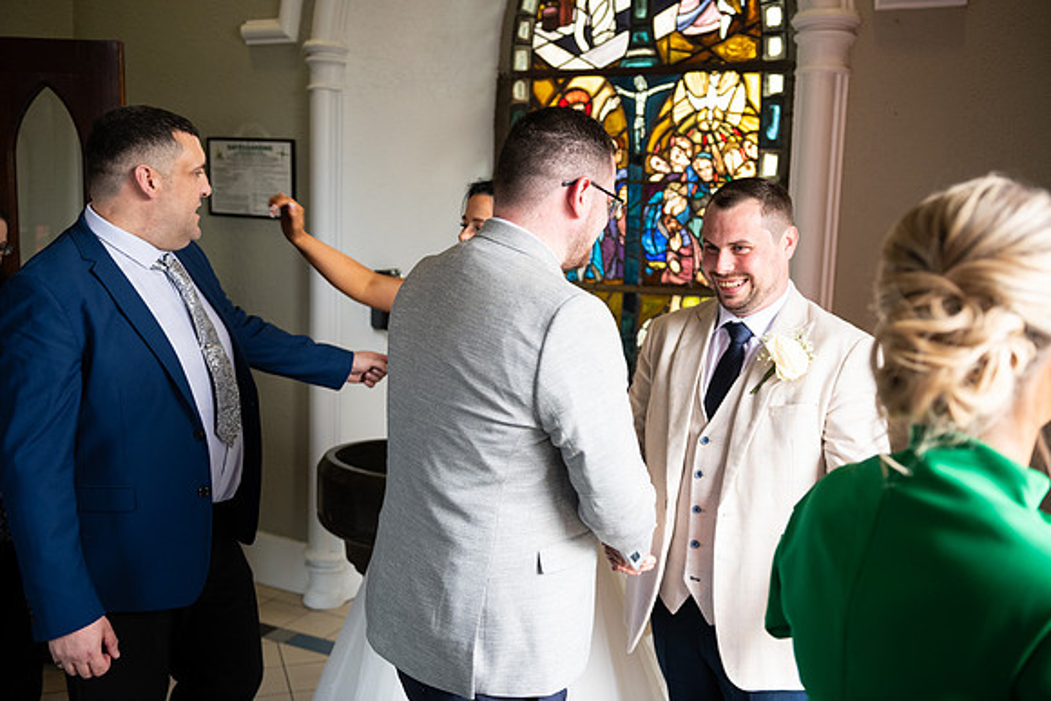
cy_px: 350
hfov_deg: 54.4
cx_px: 526
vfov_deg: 37.9
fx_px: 1022
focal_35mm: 35
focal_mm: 35
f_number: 3.5
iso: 640
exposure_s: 1/160
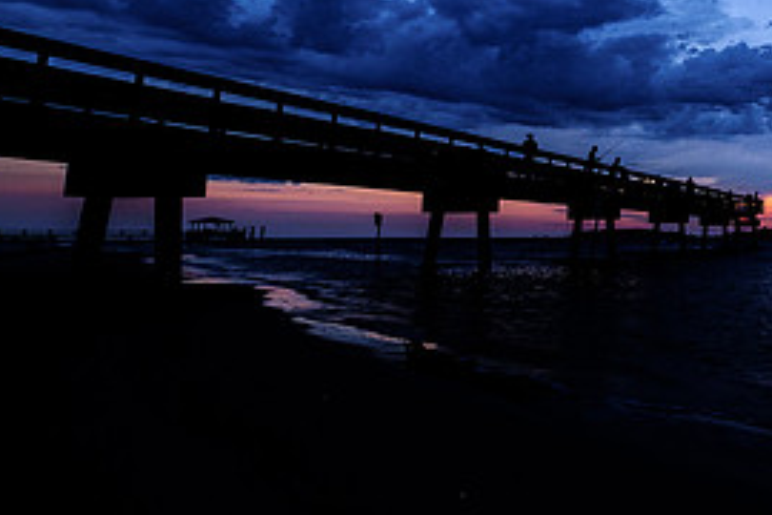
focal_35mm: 34
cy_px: 141
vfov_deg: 38.1
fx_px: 729
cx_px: 832
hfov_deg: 44.1
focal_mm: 10
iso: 500
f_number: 8
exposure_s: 1/9
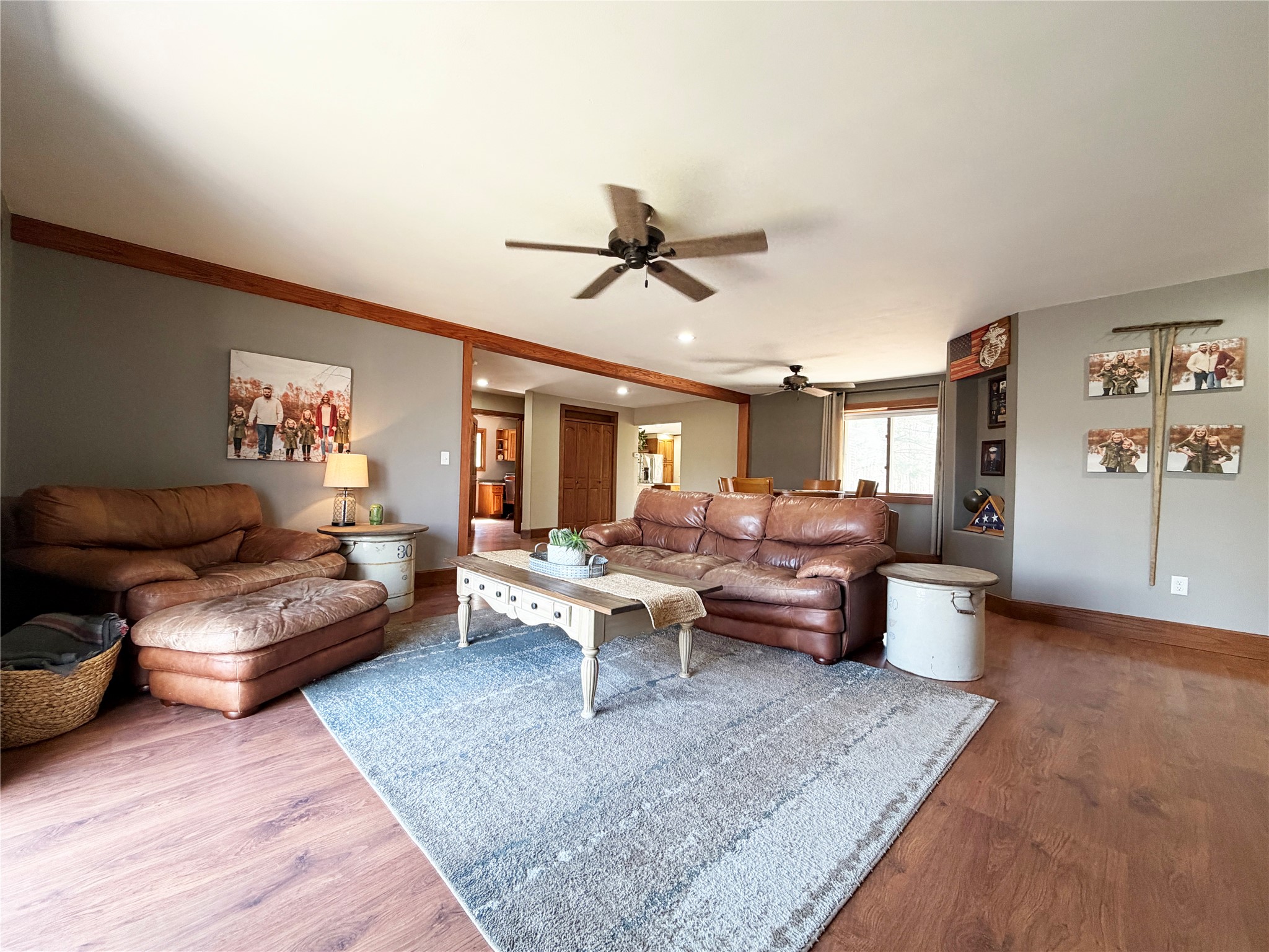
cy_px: 476
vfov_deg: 85.7
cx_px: 634
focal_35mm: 14
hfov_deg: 102.1
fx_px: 513
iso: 250
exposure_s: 1/60
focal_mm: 2.22
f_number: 2.2
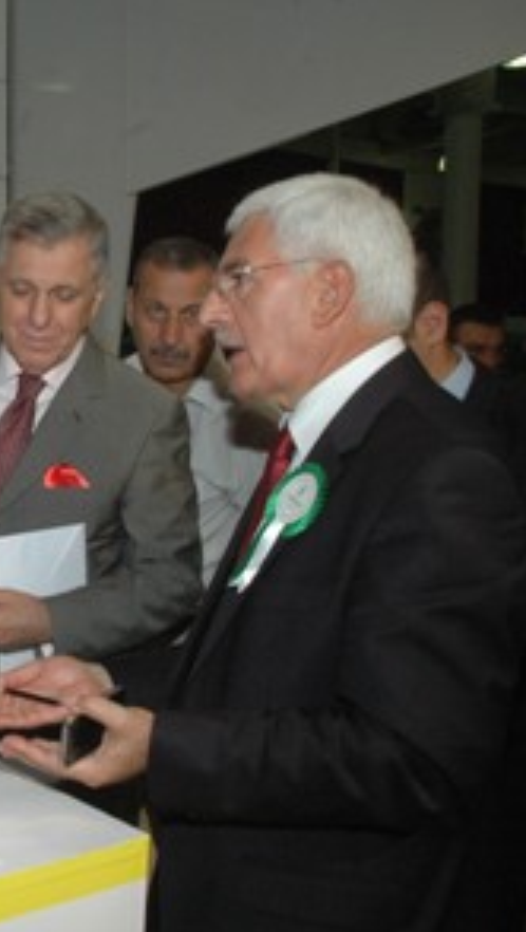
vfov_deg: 47.3
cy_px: 469
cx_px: -177
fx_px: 1063
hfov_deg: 24.0
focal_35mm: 43
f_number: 11
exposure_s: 1/60
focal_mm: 18
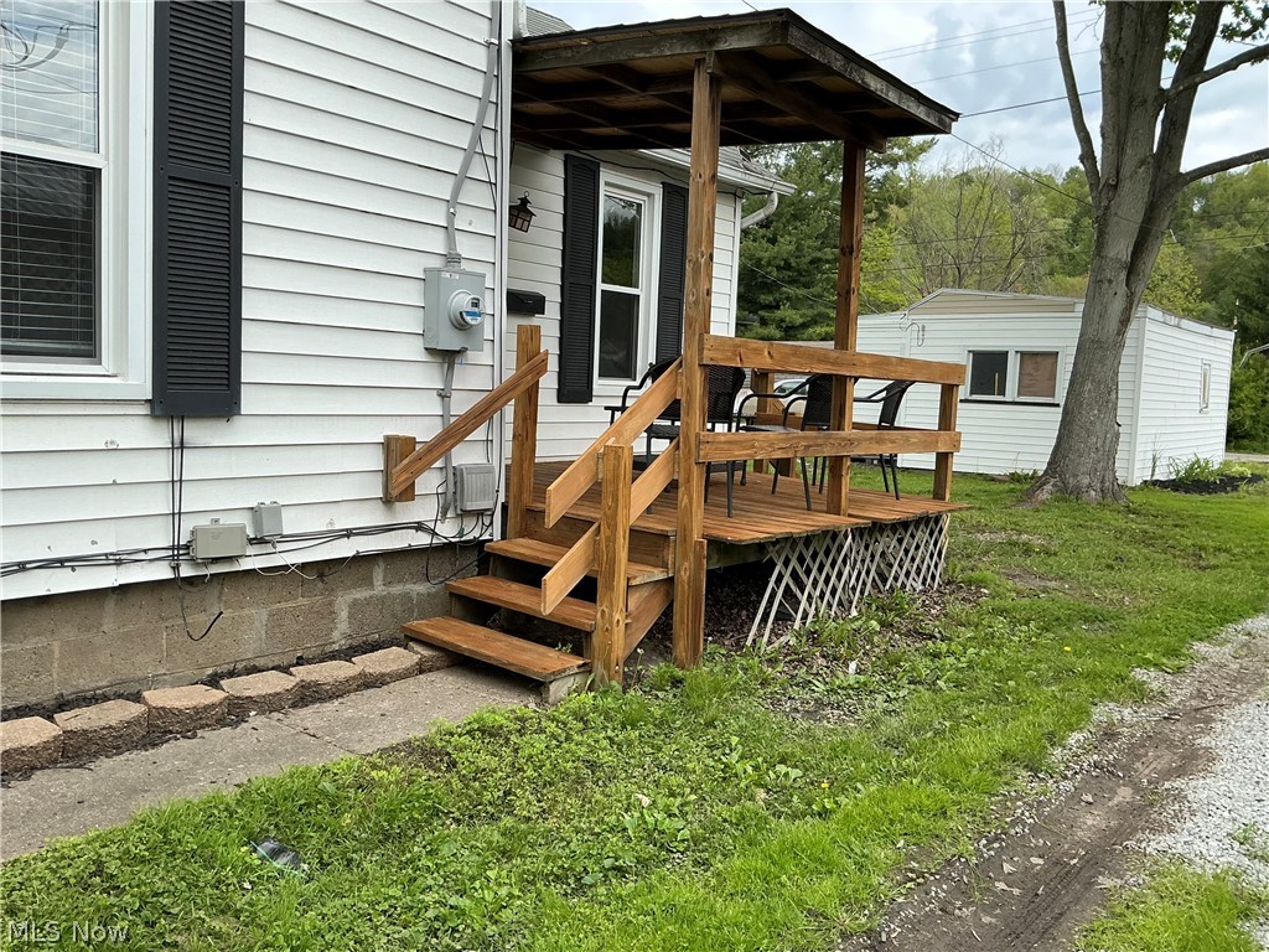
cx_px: 634
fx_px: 1026
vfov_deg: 49.7
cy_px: 476
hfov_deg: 63.4
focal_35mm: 28
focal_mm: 3
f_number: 1.8
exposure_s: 1/683
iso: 25
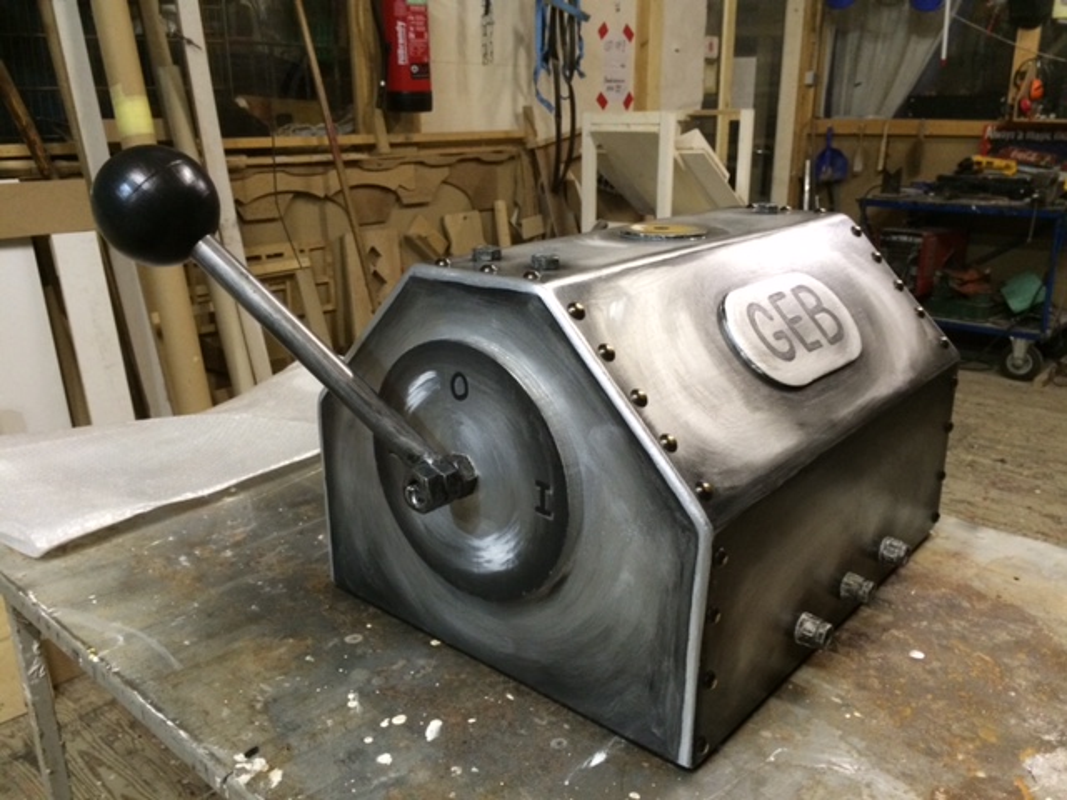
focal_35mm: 30
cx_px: 534
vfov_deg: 46.8
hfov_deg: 60.0
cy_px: 400
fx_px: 925
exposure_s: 1/20
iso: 320
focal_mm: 4.12
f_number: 2.2
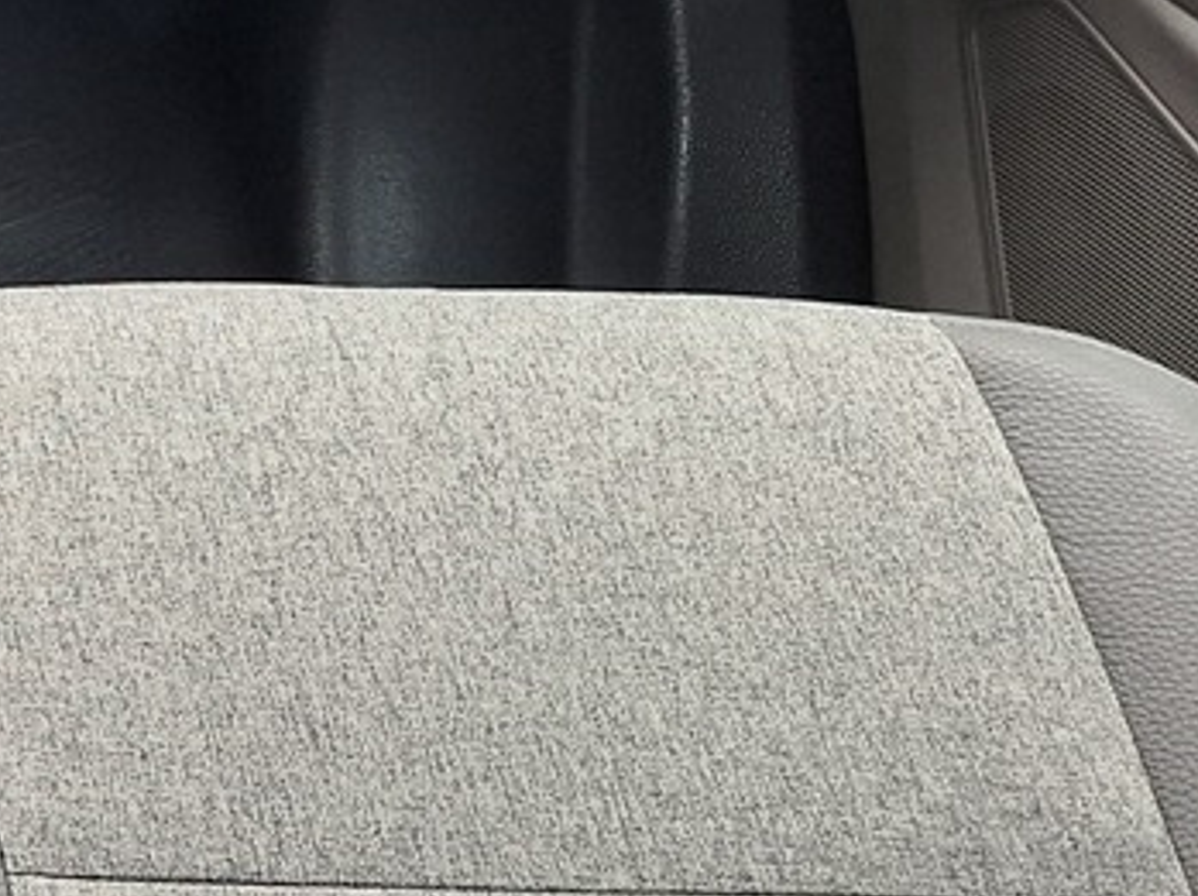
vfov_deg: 15.2
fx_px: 3284
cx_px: -989
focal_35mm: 95
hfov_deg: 16.9
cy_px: -51
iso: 400
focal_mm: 5.54
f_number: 1.8
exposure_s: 1/24
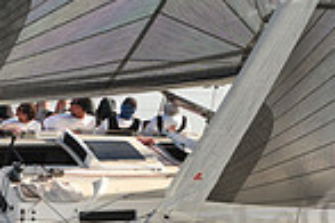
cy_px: 117
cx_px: 87
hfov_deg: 7.4
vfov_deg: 5.0
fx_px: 2577
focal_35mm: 277
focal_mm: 70
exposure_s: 1/640
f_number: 4.5
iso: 250
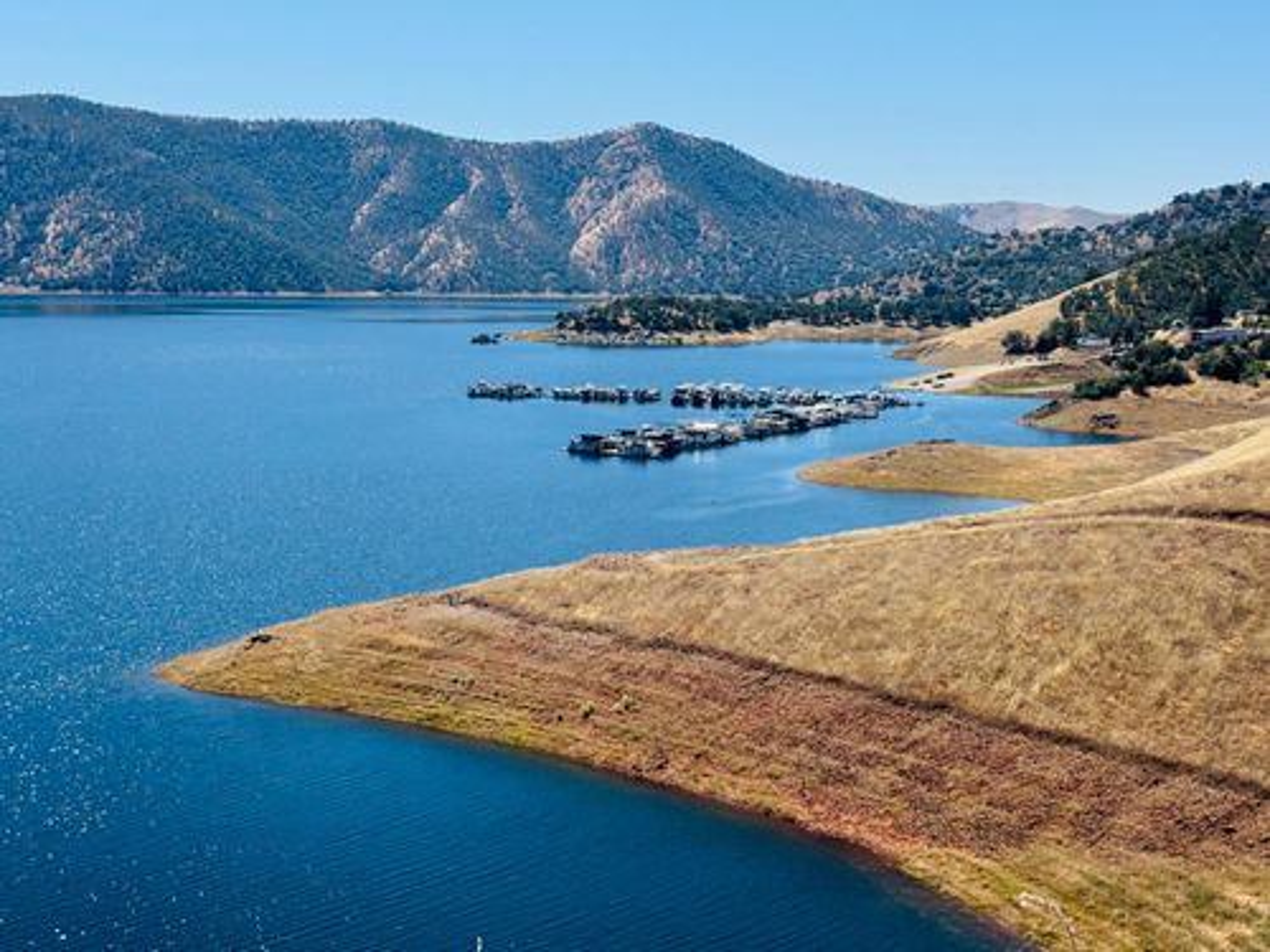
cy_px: 476
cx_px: 635
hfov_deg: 39.7
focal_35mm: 48
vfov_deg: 30.3
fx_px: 1761
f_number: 1.78
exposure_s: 1/5376
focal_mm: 6.76
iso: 64
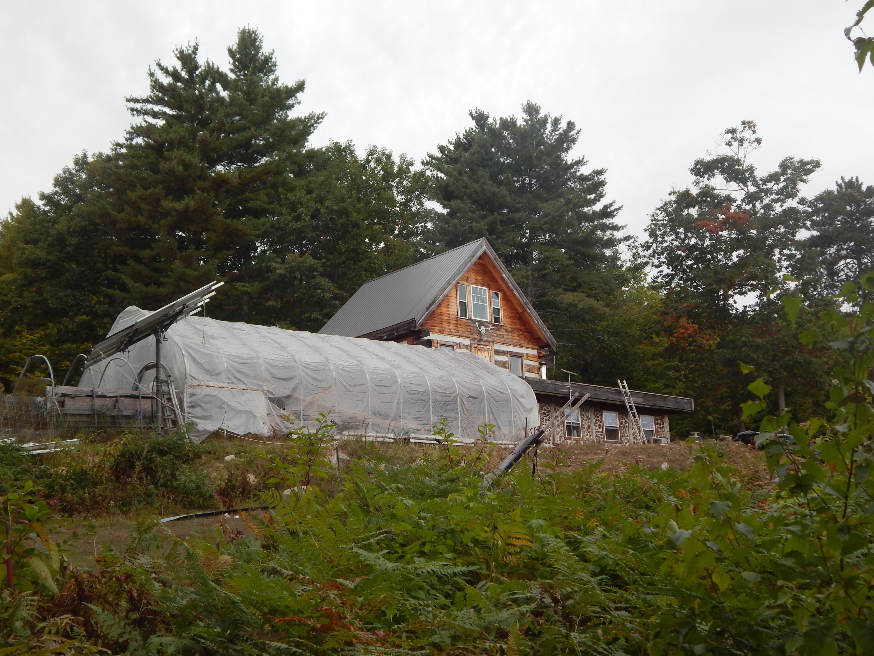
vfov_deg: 33.6
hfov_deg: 43.9
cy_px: 328
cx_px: 437
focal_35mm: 43
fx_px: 1086
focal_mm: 7.7
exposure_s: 1/640
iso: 125
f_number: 3.6
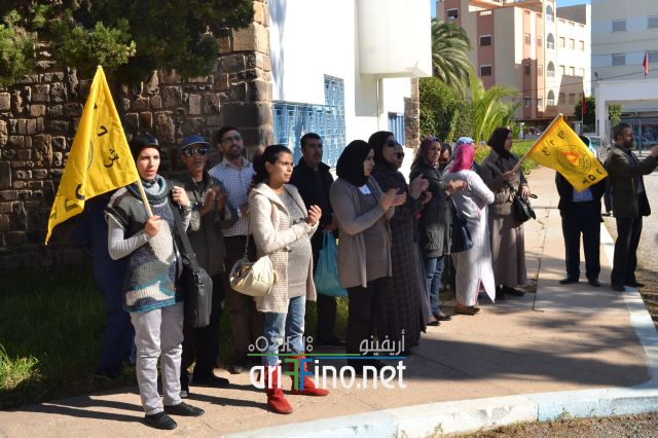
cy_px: 219
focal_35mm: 39
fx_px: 712
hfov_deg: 49.6
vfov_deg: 34.2
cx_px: 329
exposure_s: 1/200
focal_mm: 26
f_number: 9
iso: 100
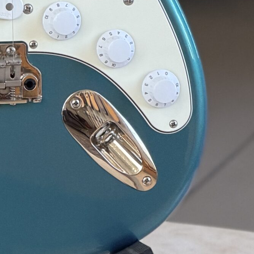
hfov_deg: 5.1
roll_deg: -0.2
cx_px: -49
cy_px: -91
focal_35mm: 340
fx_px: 2823
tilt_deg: -9.6
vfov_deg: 5.1
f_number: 2.8
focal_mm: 16.89
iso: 160
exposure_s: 1/121
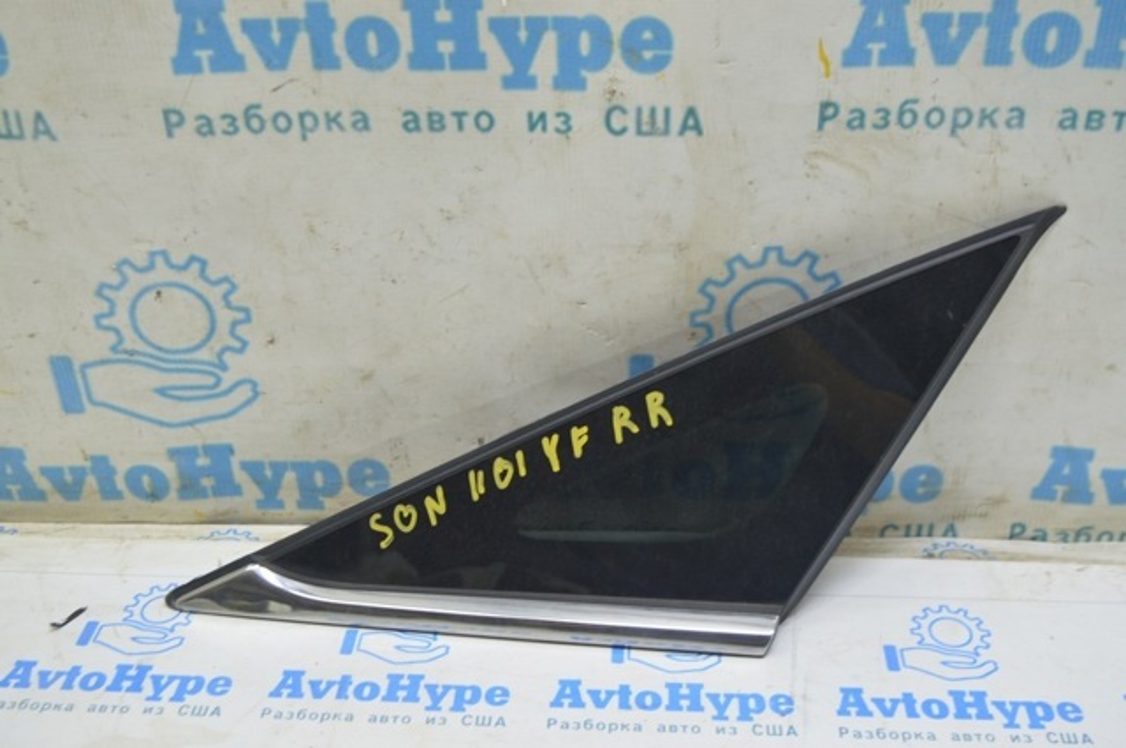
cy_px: 374
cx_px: 563
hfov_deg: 46.5
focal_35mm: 42
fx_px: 1312
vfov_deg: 31.8
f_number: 5.6
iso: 400
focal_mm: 28
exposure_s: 1/20
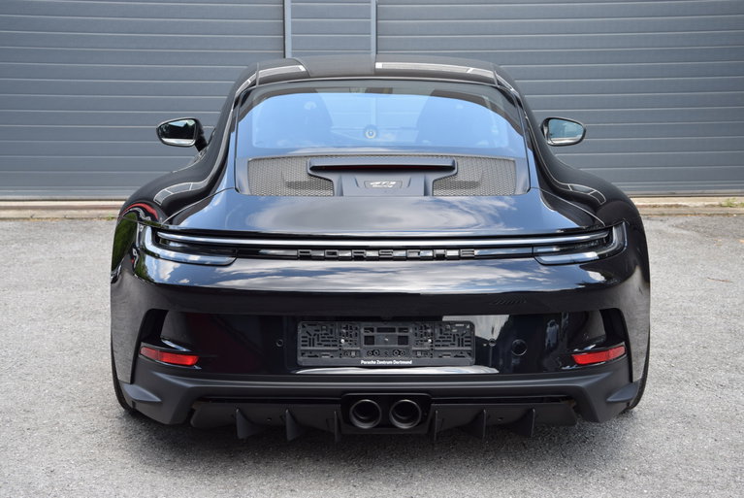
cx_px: 372
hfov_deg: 29.8
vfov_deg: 20.2
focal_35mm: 68
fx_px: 1396
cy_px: 249
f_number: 8
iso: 400
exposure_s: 1/250
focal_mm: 45
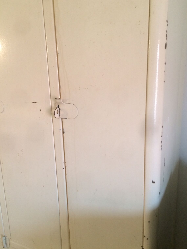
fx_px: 223
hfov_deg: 45.4
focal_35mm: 31
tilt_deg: -15.3
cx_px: 95
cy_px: 127
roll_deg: +2.8
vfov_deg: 58.3
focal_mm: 4.15
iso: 160
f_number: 2.2
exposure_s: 1/33
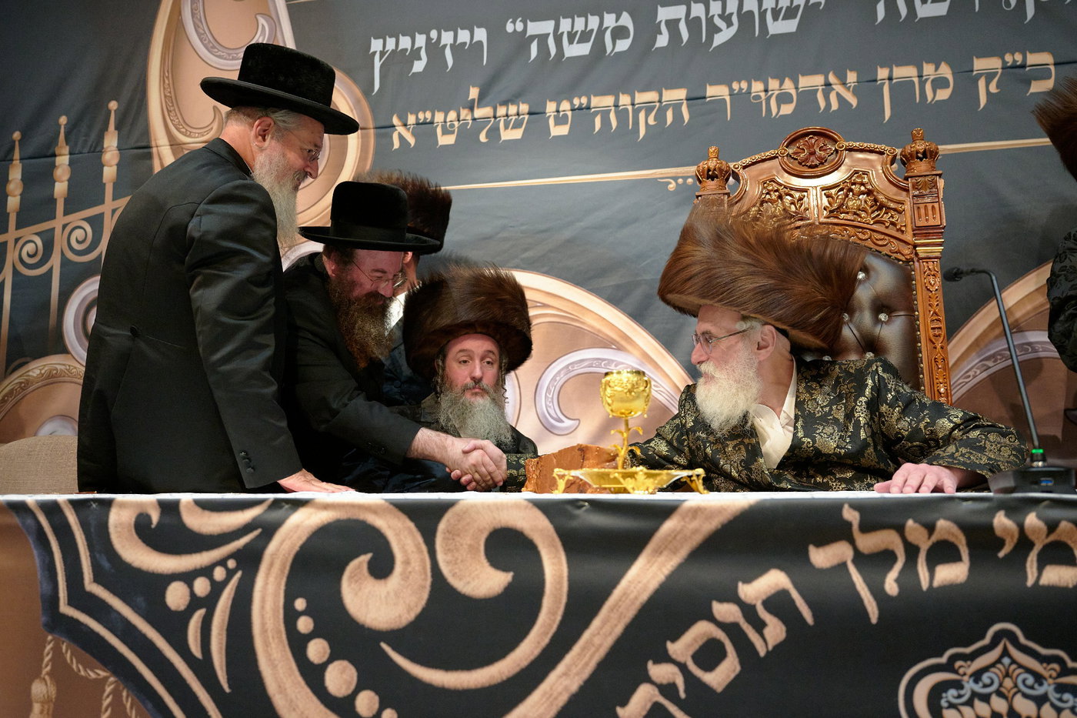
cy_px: 359
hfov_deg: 62.8
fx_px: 882
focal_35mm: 30
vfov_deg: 44.3
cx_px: 538
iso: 3200
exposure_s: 1/200
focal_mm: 29.5
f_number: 3.5
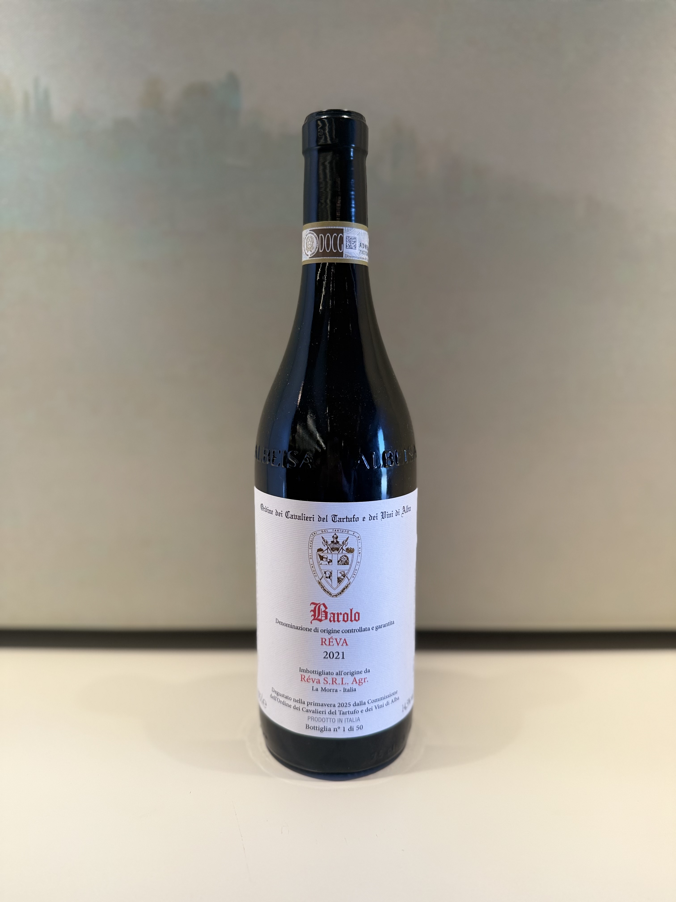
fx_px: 625
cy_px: 451
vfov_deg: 71.6
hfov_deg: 56.8
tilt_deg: -9.9
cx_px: 338
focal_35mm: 24
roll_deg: -0.8
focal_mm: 6.76
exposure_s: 1/100
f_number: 1.78
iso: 100
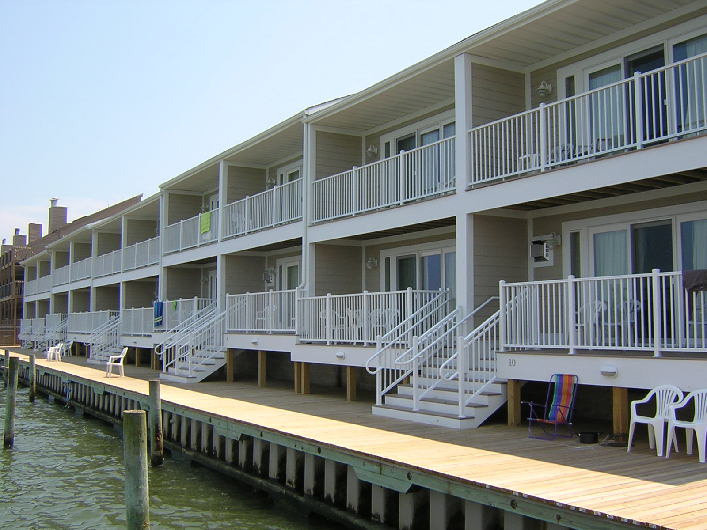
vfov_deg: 39.7
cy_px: 265
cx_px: 354
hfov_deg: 51.4
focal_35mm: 36
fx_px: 735
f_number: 5.2
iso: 100
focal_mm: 4.7
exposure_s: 1/235
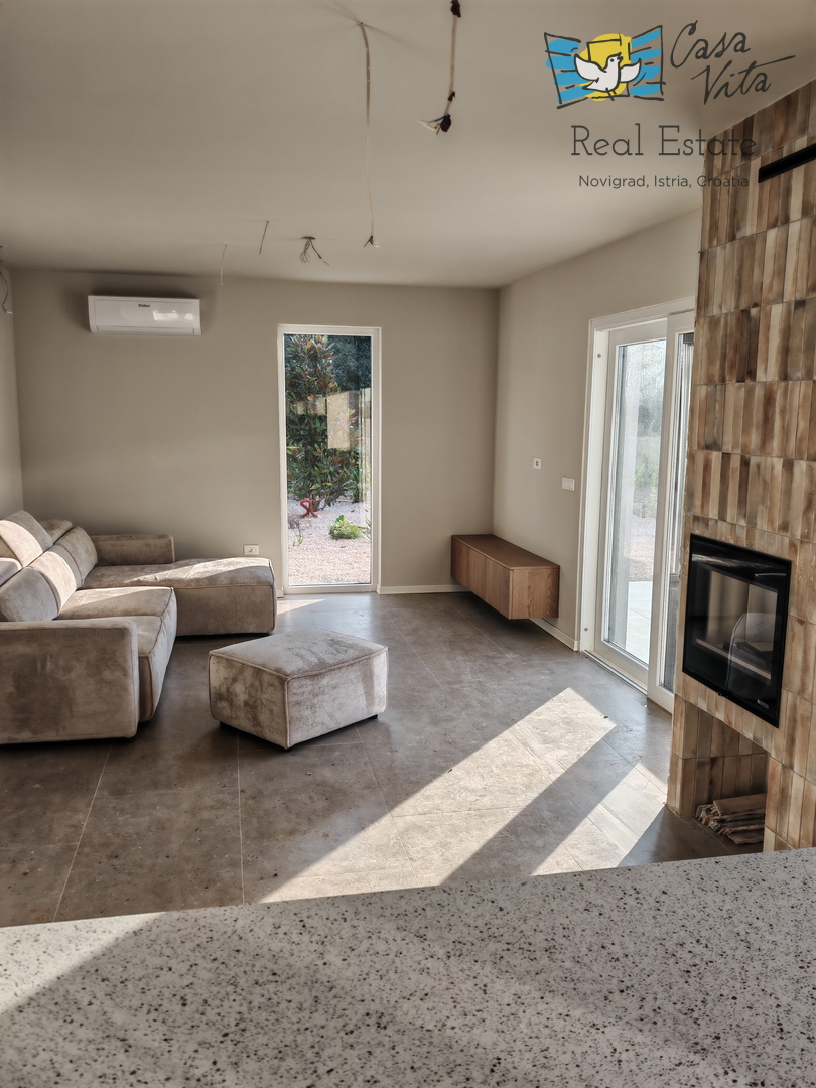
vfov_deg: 65.3
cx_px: 408
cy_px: 544
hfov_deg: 51.4
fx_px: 849
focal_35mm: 27
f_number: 2
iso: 50
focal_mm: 6.83
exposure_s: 1/150
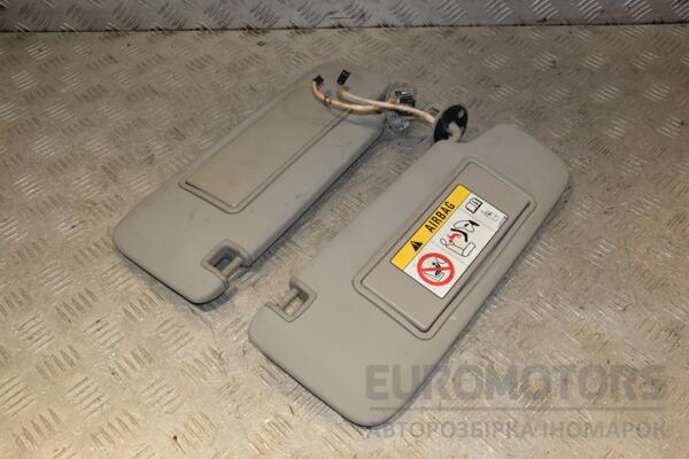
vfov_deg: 36.9
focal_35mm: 36
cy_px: 230
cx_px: 344
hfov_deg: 53.1
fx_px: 689
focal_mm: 24
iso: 800
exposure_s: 1/200
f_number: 9
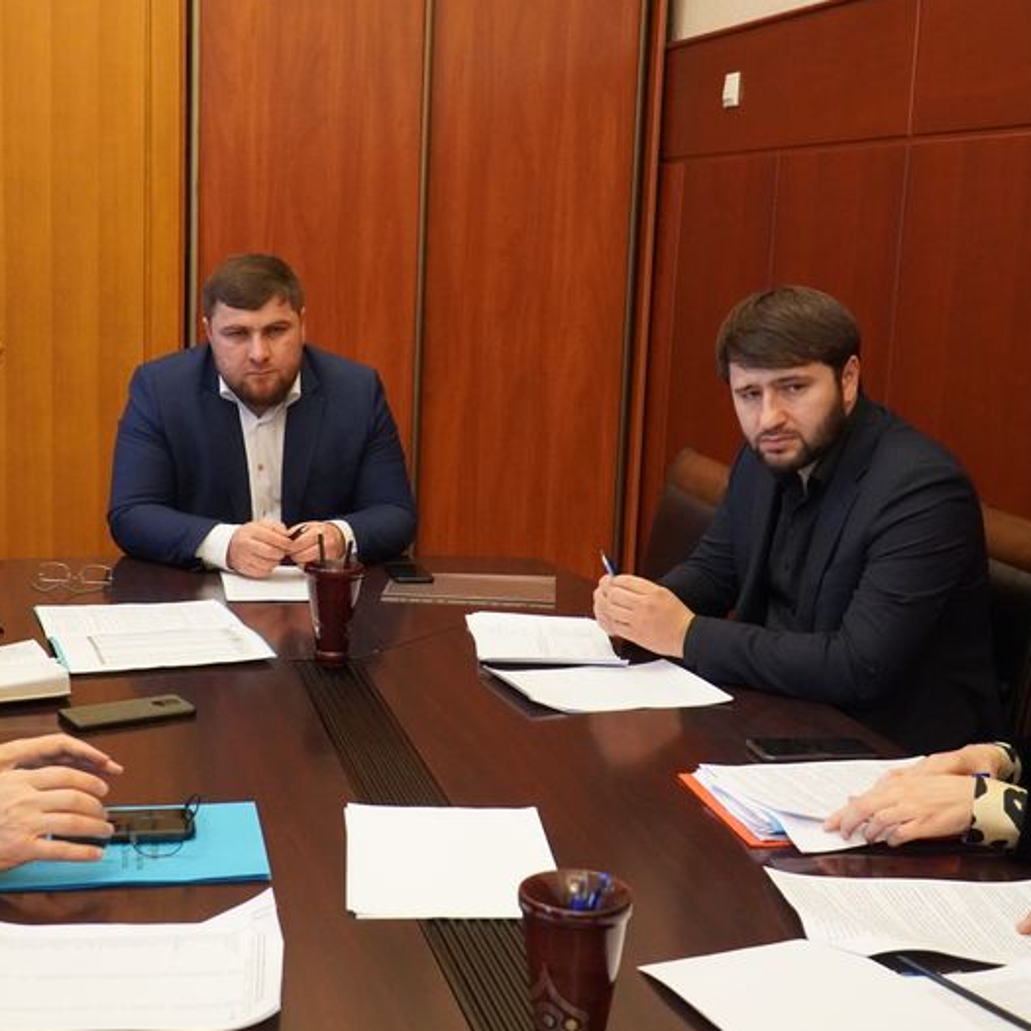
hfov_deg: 37.6
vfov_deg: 37.8
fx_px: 1504
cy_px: 516
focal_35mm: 45
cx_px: 401
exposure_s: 1/160
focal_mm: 23
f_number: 4
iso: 5000
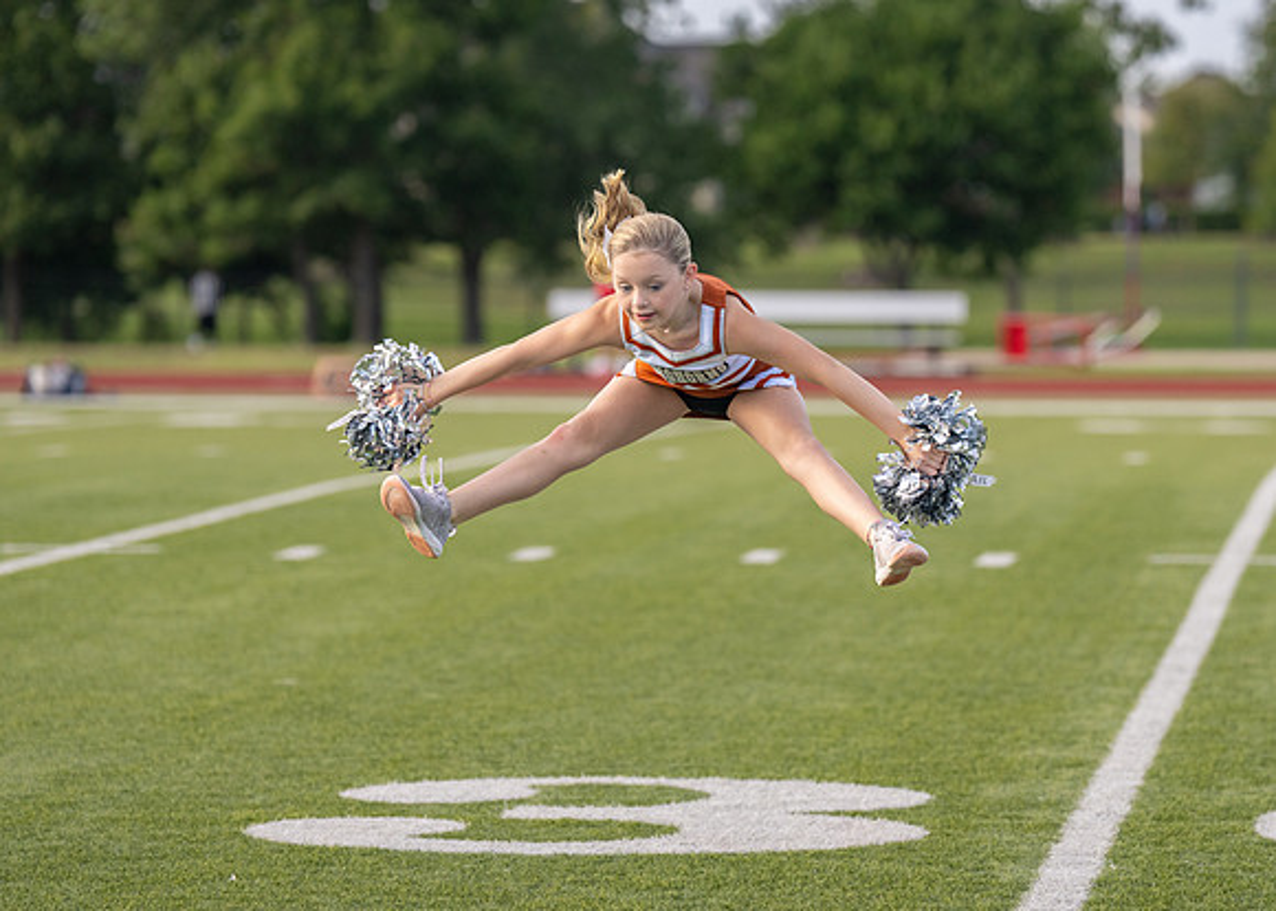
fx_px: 6442
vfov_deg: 8.1
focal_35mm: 178
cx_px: 726
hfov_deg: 11.3
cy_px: 459
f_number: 2.8
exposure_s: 1/3200
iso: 400
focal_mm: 132
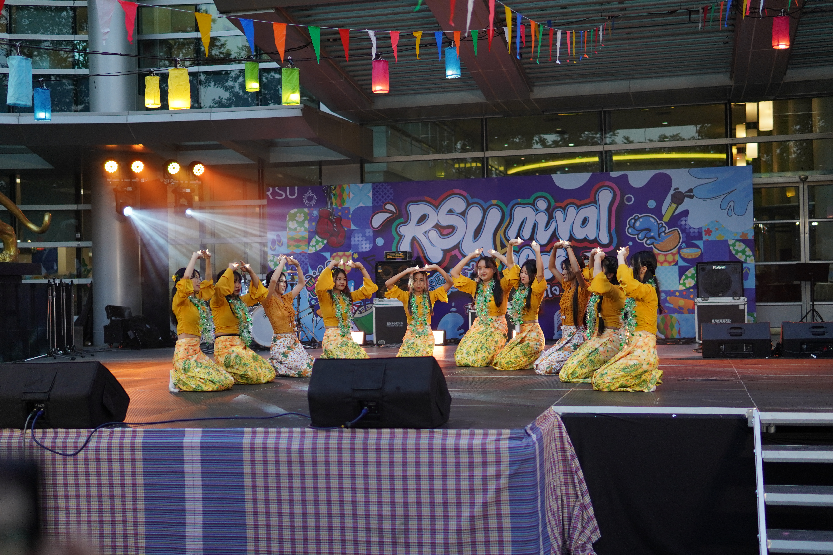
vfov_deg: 29.9
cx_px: 416
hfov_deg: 43.6
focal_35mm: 45
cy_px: 278
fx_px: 1041
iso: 250
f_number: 1.4
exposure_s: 1/800
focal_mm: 30
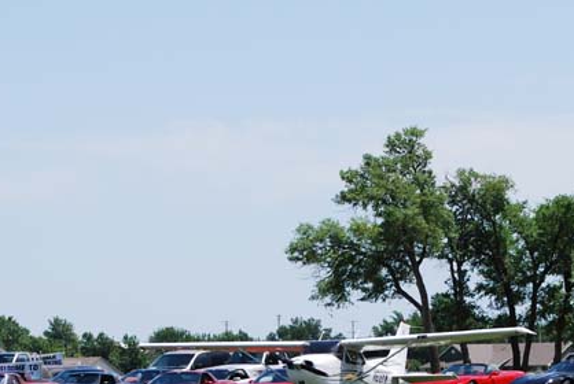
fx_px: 4103
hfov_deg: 8.0
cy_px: 400
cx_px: 361
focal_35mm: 257
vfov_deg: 5.4
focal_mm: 70
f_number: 5.6
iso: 100
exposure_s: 1/500
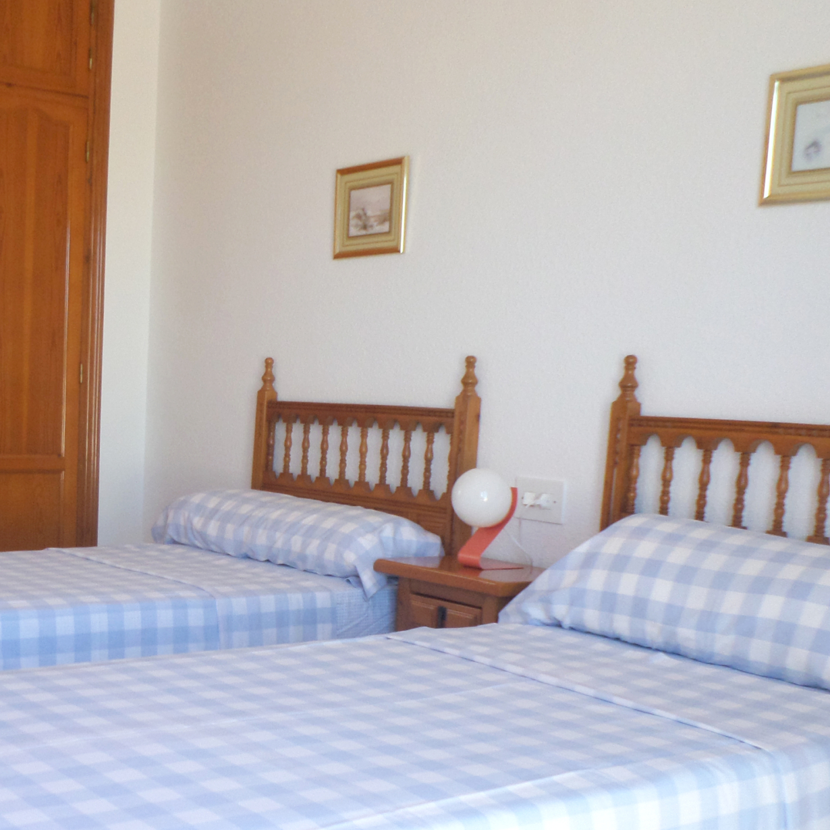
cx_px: 237
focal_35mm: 46
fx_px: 1248
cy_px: 576
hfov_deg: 36.2
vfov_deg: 36.3
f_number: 2.5
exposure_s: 1/90
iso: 80
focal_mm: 4.5
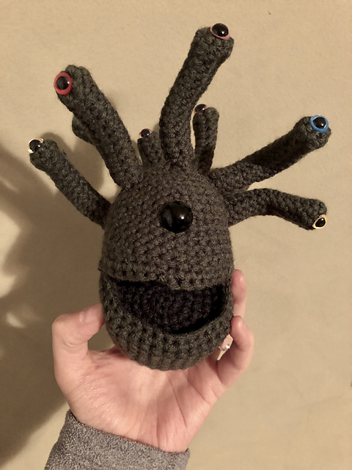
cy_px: 235
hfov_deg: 49.7
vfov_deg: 63.4
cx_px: 176
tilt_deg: -25.1
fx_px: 380
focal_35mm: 28
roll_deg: +1.3
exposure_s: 1/4
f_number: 1.8
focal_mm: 3.99
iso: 160
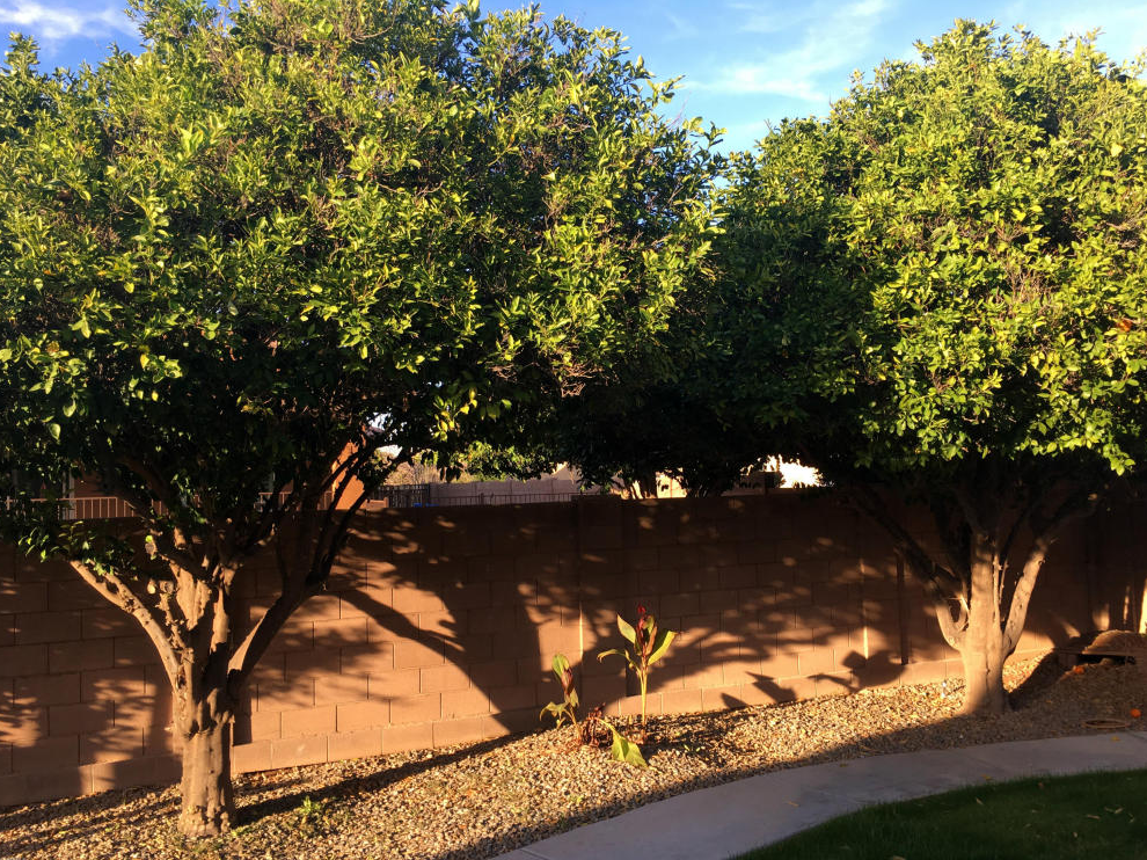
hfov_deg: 60.0
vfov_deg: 46.8
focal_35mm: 30
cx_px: 587
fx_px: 994
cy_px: 443
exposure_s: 1/265
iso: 25
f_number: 2.2
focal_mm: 4.15
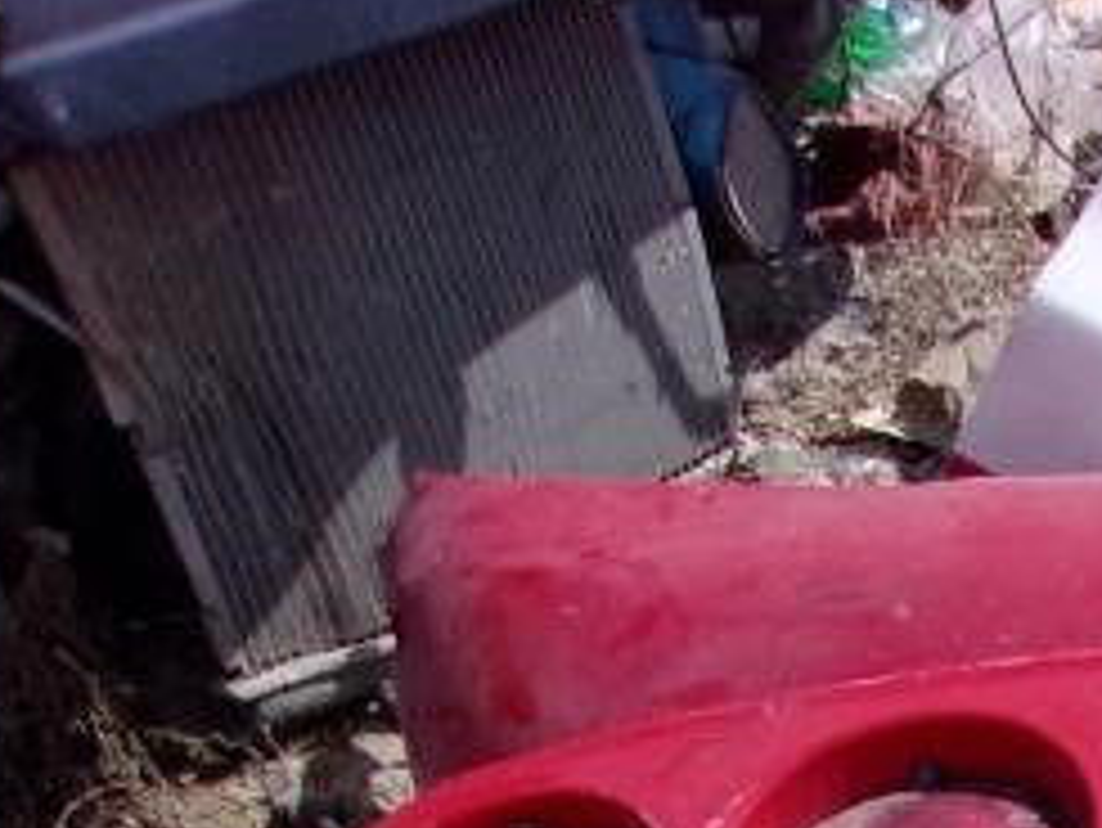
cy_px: 1336
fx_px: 2803
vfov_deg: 15.2
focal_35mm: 88
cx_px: 1732
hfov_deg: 19.0
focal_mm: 4.9
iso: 200
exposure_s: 1/340
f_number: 10.4
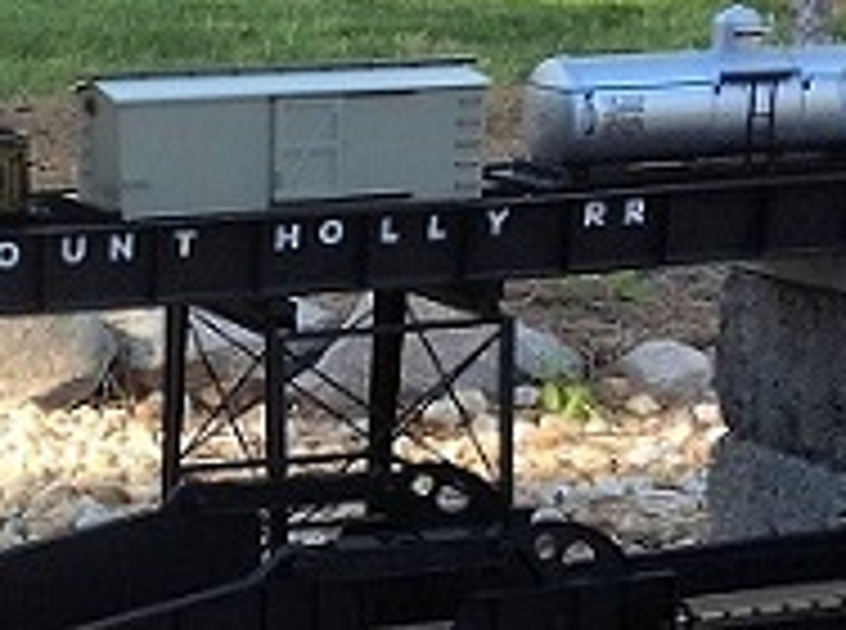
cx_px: 76
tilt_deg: -14.7
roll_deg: -2.2
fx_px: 2486
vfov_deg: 14.4
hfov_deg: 19.0
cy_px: 502
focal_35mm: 102
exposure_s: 1/154
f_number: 2.4
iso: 32
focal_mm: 3.3
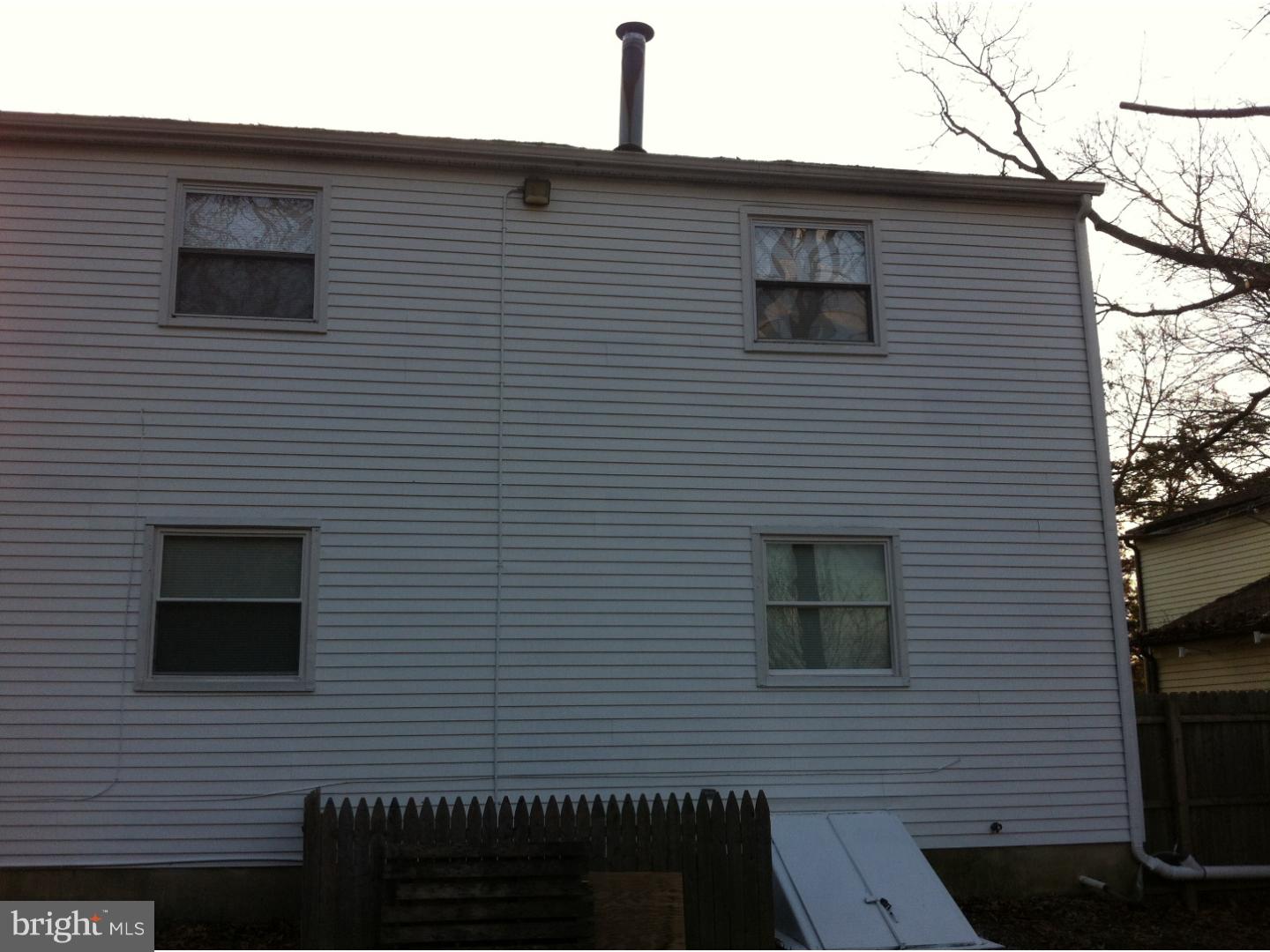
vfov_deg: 40.7
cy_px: 476
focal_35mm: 35
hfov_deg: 52.6
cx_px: 635
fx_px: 1284
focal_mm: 3.85
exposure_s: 1/214
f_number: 2.8
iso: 80
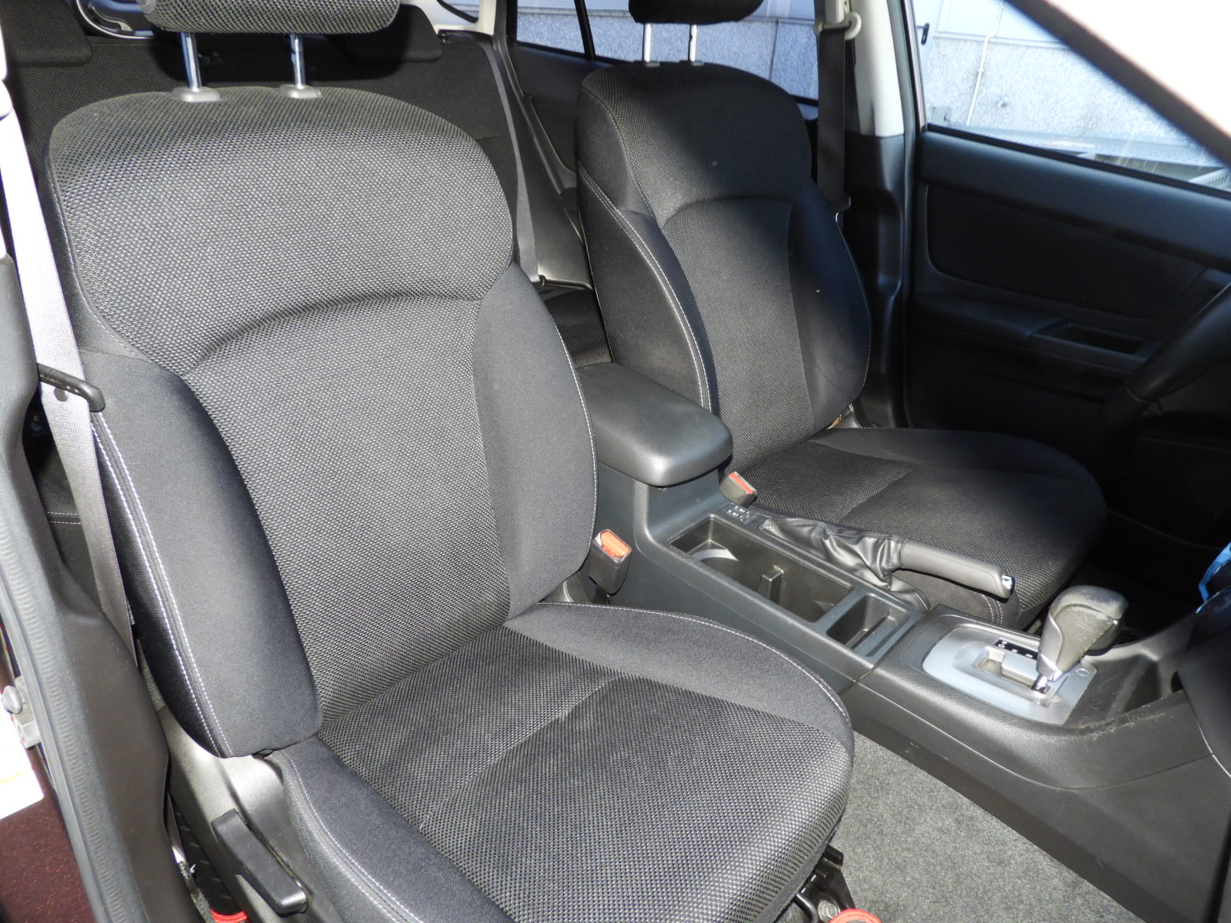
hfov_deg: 71.6
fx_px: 853
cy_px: 462
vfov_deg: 56.8
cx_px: 616
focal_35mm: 24
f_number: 3.3
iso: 280
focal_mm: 4.3
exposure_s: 1/100
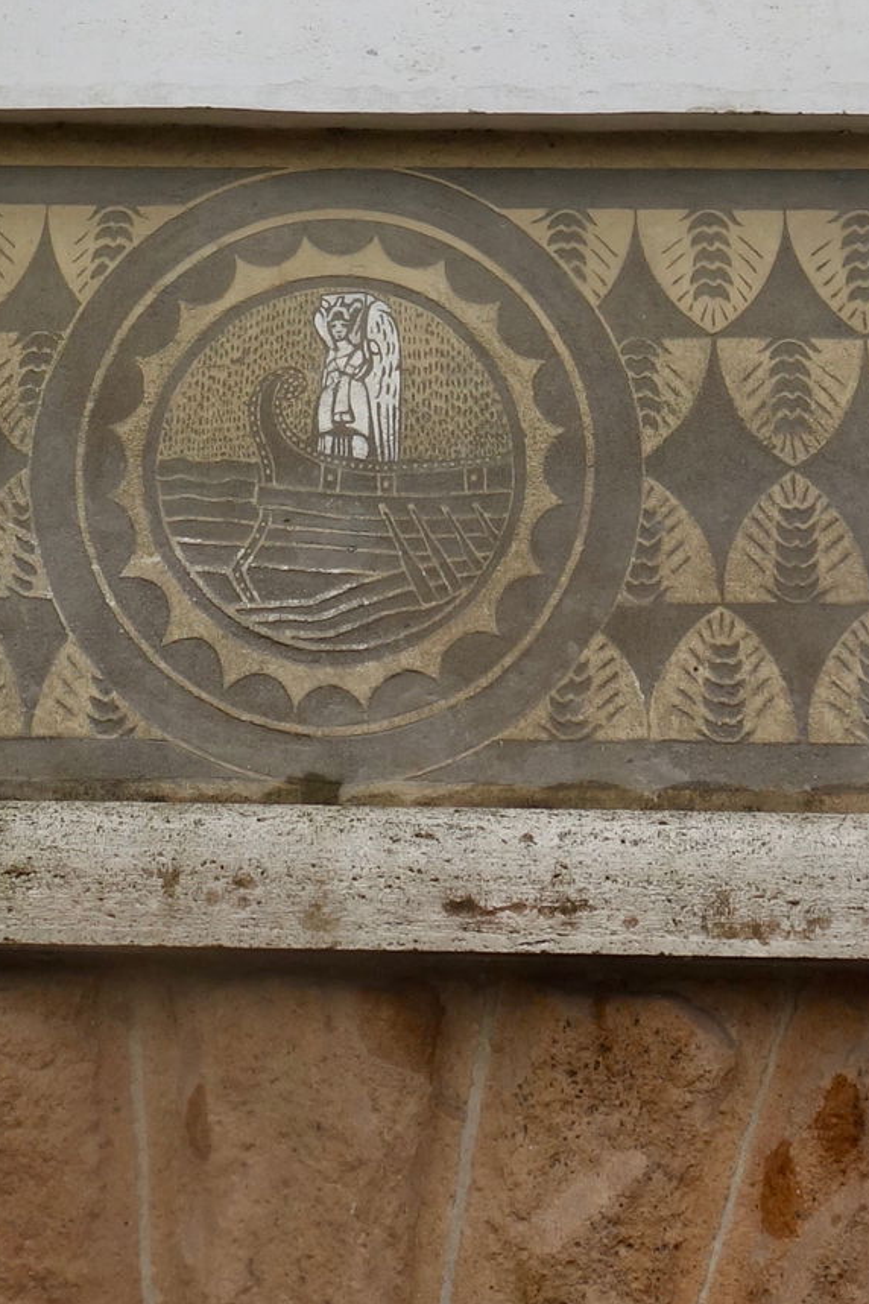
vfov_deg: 20.1
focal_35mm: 94
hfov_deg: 14.5
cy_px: -334
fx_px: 3403
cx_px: 357
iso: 125
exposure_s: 1/100
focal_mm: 10.4
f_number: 5
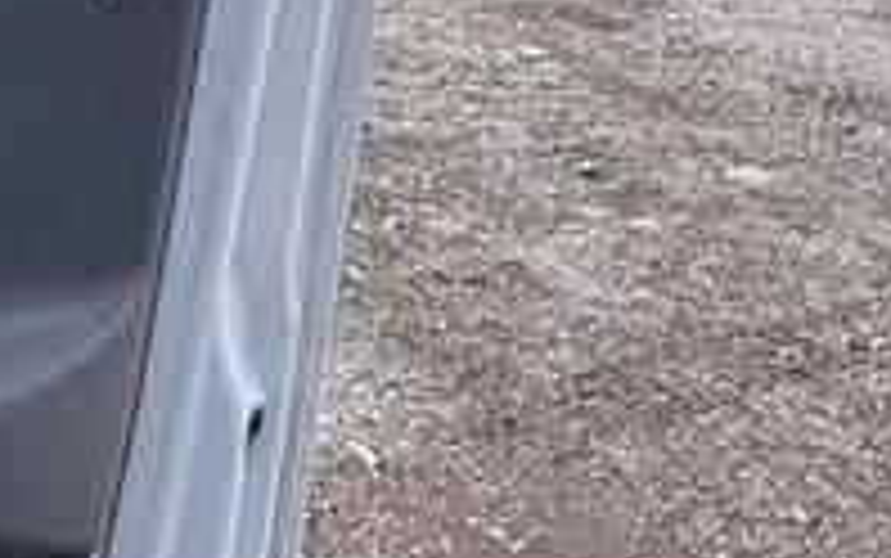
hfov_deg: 27.2
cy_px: 50
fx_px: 1628
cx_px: -166
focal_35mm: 67
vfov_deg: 19.1
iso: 64
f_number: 2.2
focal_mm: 2.22
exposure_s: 1/779
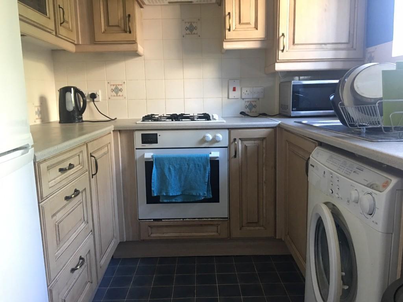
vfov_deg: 48.2
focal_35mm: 29
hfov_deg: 61.7
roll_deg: +0.9
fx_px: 338
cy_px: 151
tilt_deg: -8.2
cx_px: 202
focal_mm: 4.15
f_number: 2.2
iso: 80
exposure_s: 1/10
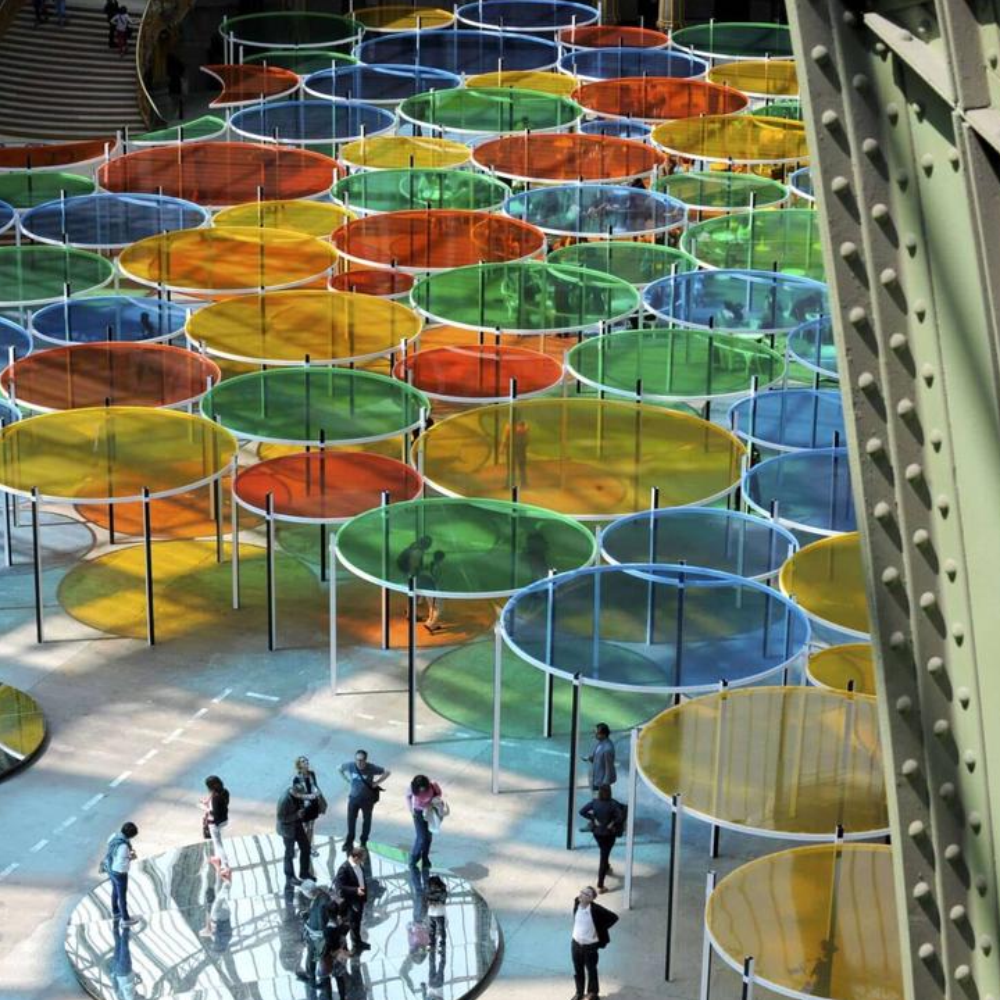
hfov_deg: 19.2
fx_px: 2942
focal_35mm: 90
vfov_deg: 19.3
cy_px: 501
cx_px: 356
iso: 250
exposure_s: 1/100
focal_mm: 70
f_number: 14
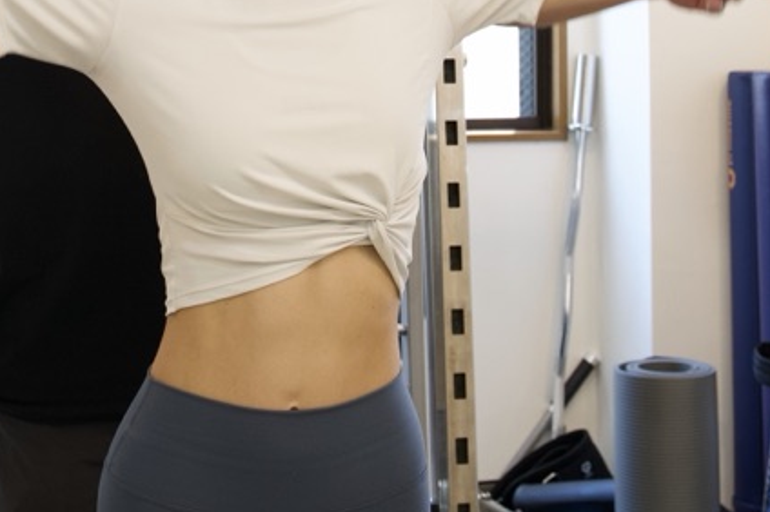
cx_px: 287
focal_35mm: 102
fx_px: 2180
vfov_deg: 12.9
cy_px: -185
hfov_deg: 20.0
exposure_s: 1/60
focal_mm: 36
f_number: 4.5
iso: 800
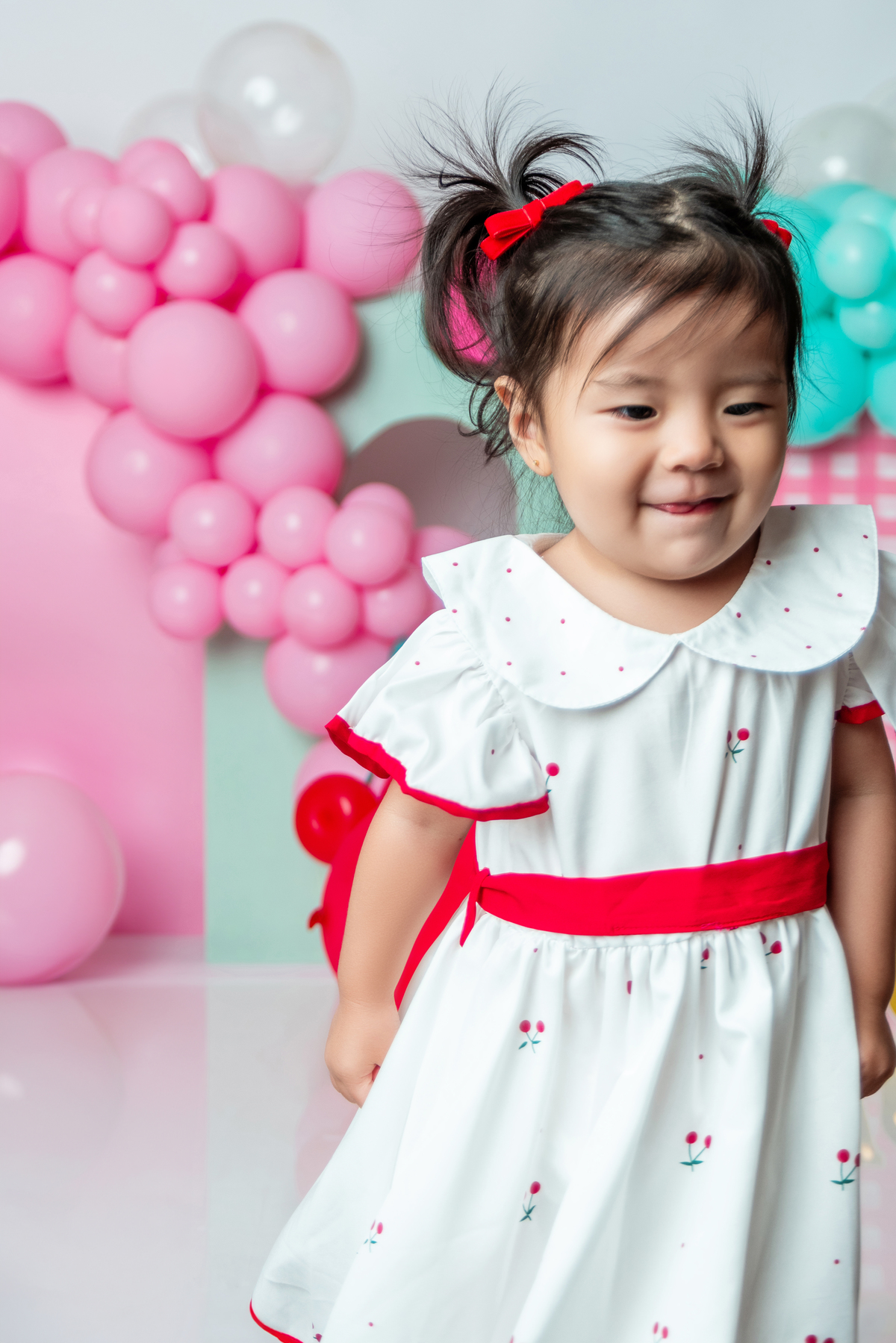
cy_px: 672
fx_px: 1680
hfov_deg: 29.9
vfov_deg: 43.6
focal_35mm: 45
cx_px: 448
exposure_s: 1/160
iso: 250
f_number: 4.5
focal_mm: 45
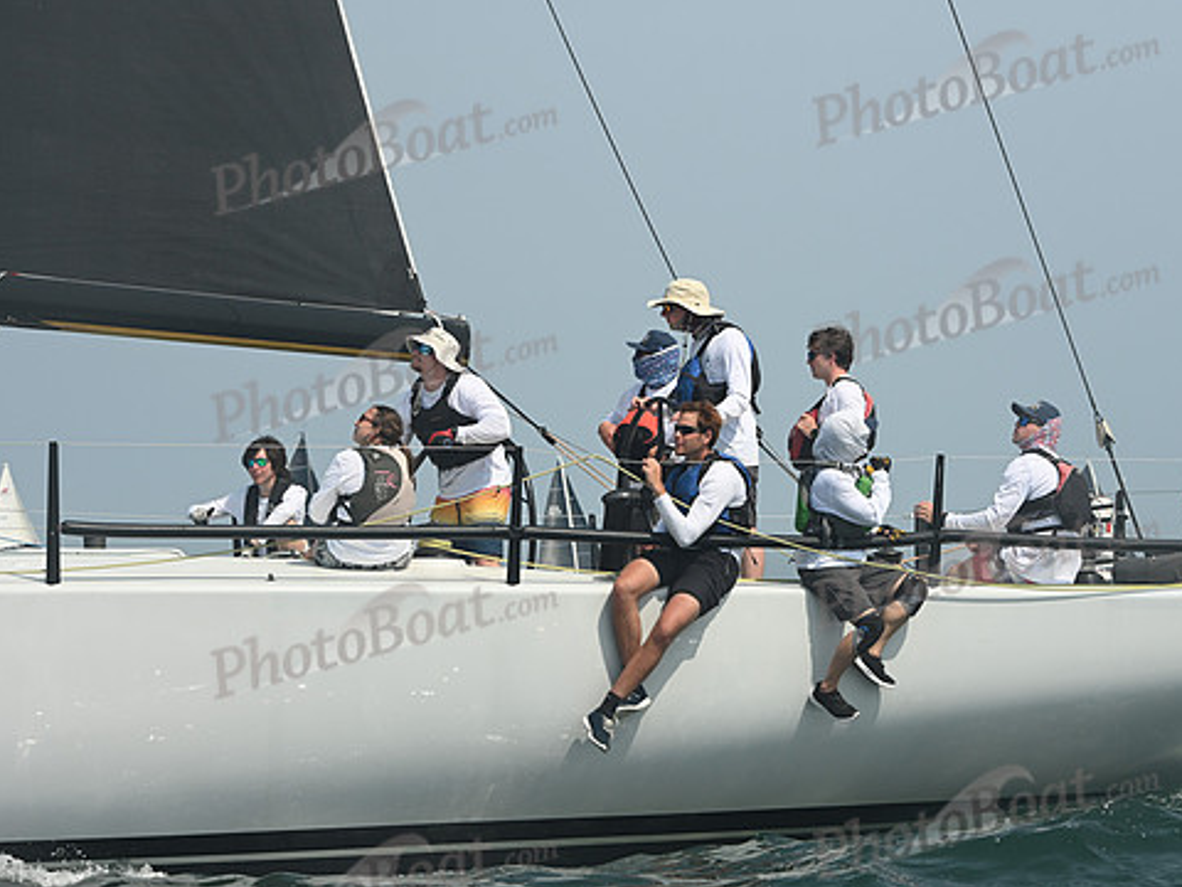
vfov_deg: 12.1
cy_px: 472
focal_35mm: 122
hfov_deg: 16.1
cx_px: 687
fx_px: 4166
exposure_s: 1/1250
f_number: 7.1
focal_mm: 105
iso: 320
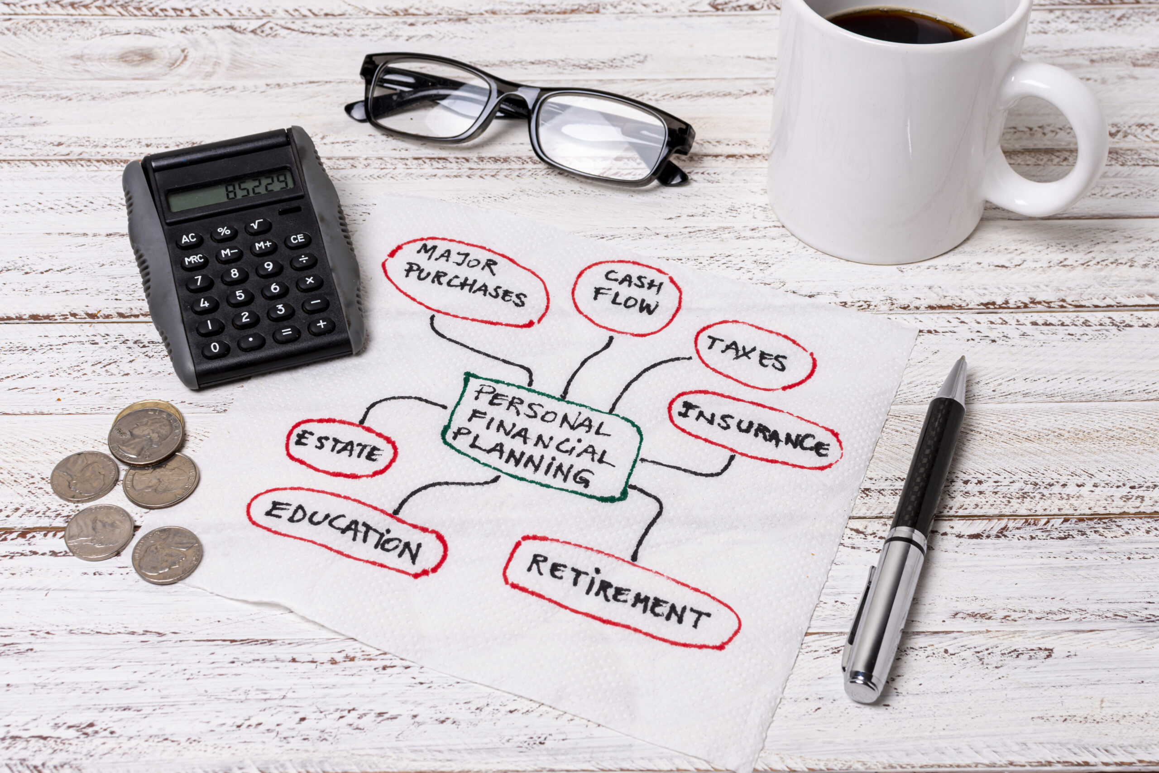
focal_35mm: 52
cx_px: 580
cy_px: 386
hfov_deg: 37.8
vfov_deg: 25.8
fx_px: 1690
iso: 100
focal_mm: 35
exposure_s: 1/160
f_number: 7.1
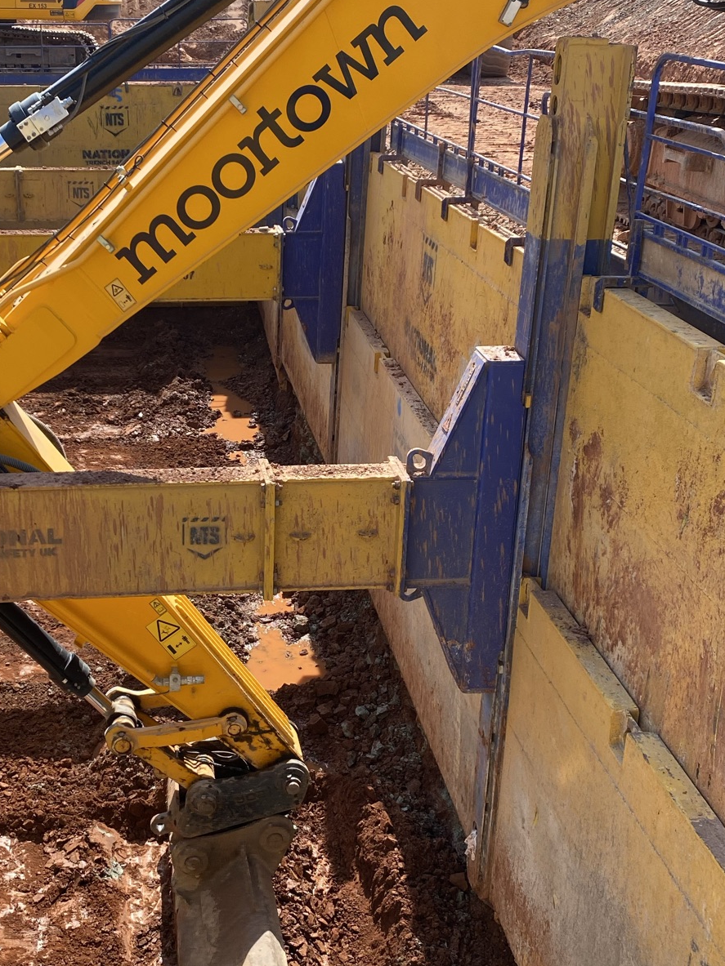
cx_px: 223
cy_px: 487
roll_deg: +0.5
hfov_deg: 31.8
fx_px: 1257
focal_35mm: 45
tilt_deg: -19.9
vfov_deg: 42.1
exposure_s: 1/927
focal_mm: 4.25
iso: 32
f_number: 1.8
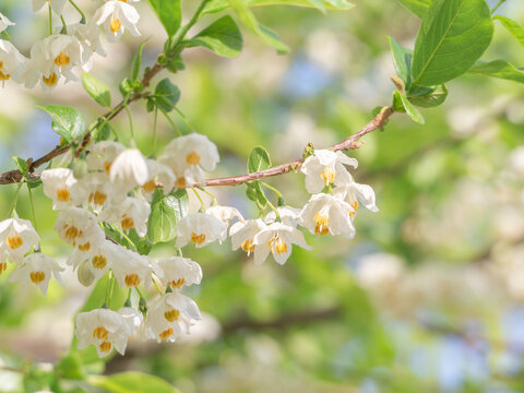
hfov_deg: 4.5
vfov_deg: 3.4
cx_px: 262
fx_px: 6706
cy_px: 196
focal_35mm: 443
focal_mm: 221
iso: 200
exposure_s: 1/640
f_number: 8
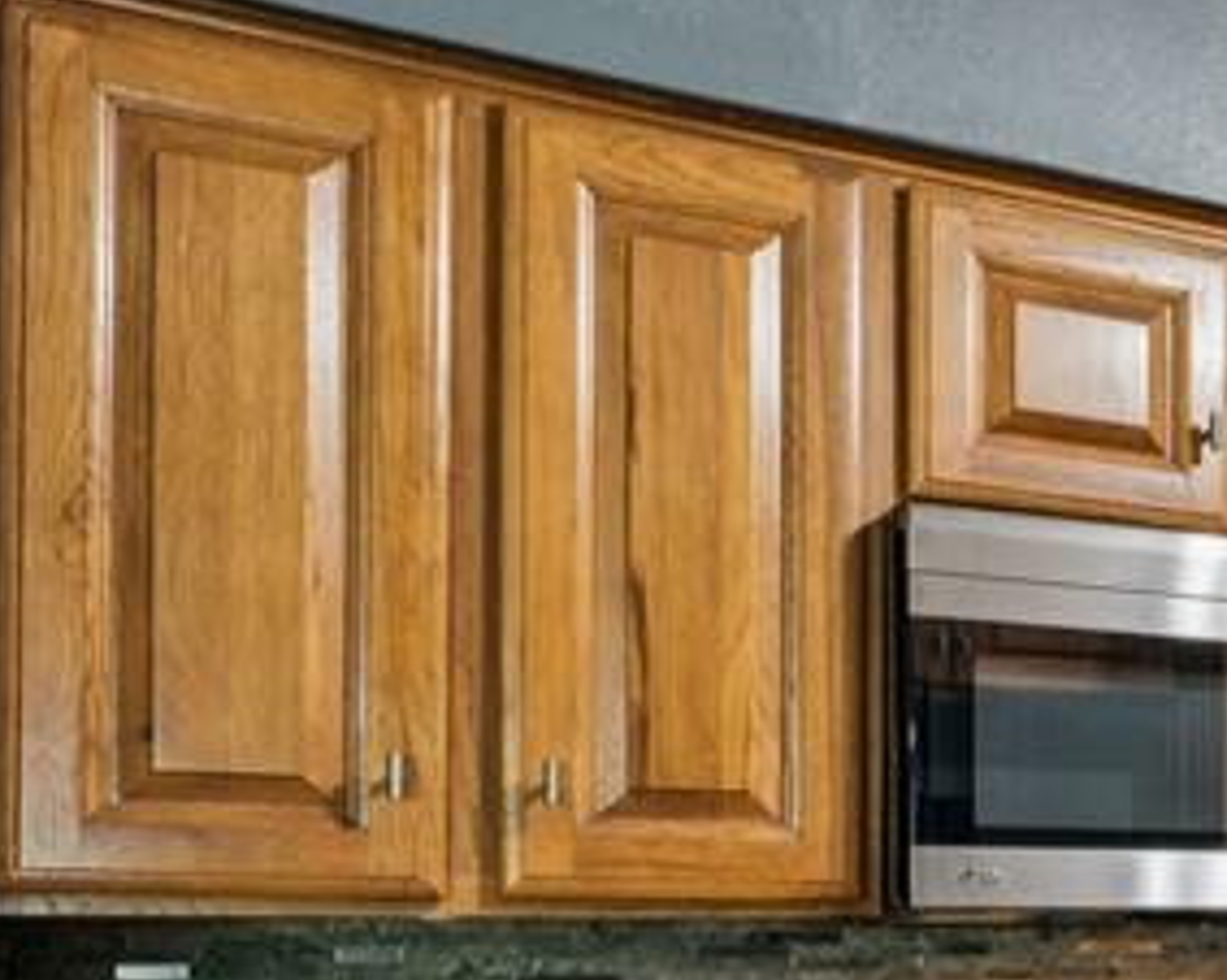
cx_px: 1756
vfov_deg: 27.0
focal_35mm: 54
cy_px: 902
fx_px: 1962
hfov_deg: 26.7
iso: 320
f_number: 13
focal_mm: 15.9
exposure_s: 1.3
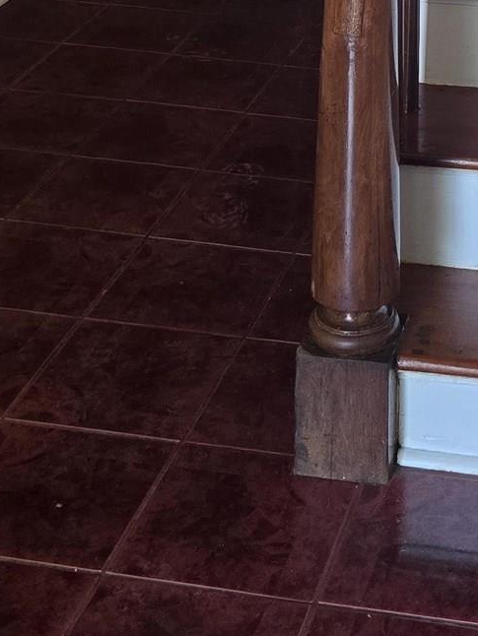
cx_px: 509
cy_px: -472
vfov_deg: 18.9
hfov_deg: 17.5
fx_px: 1509
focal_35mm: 82
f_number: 1.7
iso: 160
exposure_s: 1/120
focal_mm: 6.3
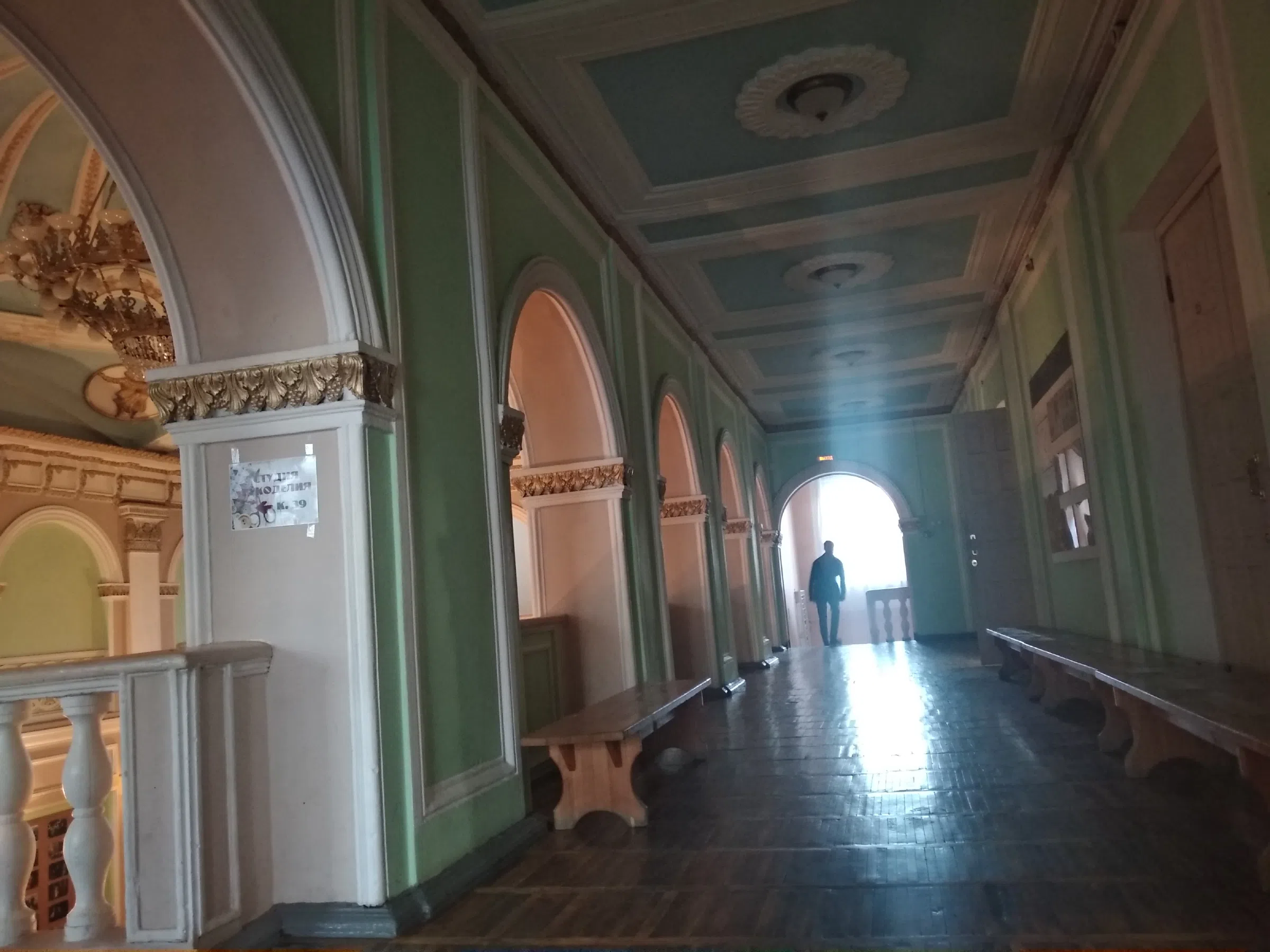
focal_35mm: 26
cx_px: 635
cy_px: 476
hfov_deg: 67.3
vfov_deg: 53.1
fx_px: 954
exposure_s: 1/20
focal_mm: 3.81
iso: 2500
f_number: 2.2
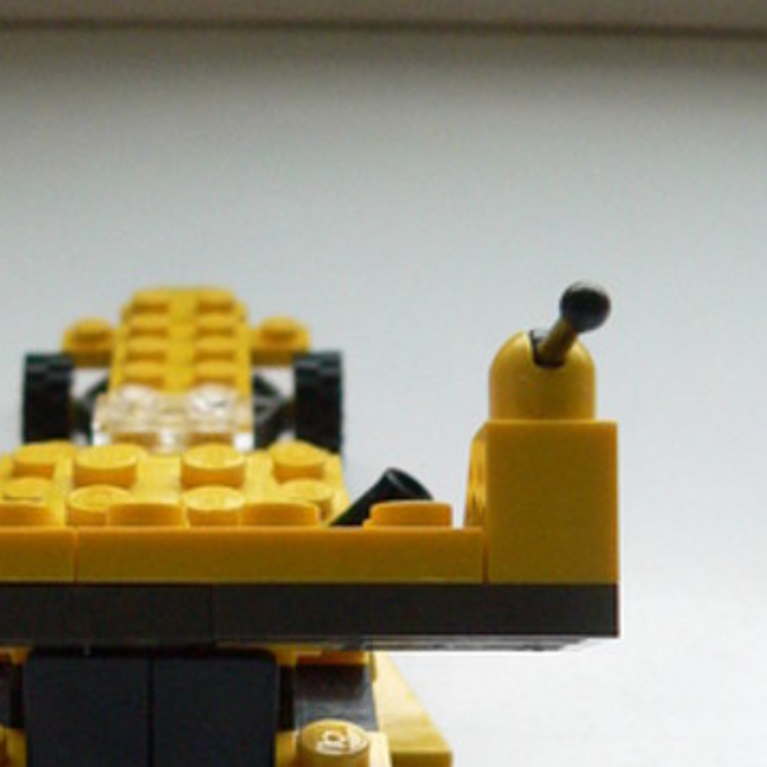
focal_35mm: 80
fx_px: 2005
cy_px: 780
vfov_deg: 20.9
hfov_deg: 21.3
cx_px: 112
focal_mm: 6
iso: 400
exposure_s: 1/160
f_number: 4
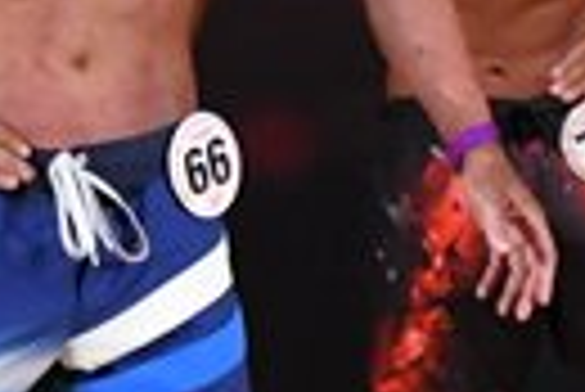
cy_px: 203
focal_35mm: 1290
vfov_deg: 1.1
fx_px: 20986
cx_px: 1159
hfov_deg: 1.6
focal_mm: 145
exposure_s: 1/400
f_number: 5.6
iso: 3200
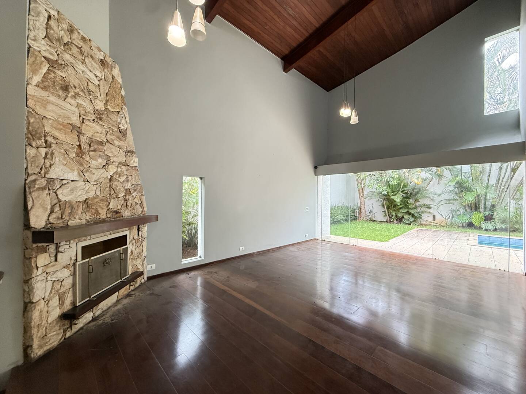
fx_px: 213
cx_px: 263
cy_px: 197
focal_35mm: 14
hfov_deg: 102.1
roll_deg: -1.1
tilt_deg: +1.1
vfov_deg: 85.7
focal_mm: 2.22
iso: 400
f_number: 2.2
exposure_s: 1/120
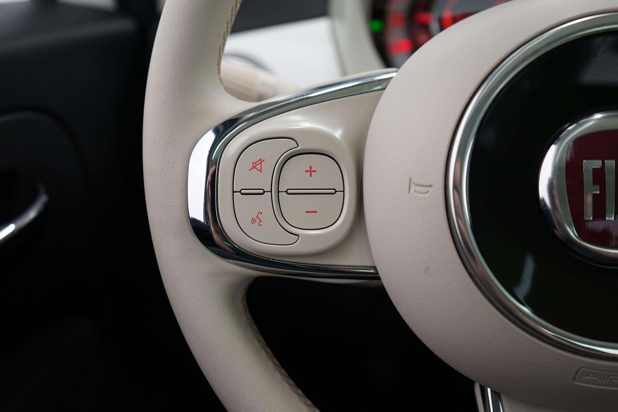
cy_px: 206
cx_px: 309
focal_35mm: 32
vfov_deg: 41.1
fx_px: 549
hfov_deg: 58.7
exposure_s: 1/60
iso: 800
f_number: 4
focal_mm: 32
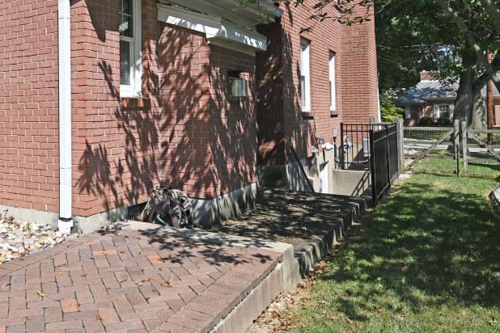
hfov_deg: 53.3
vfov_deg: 38.0
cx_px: 125
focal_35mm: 34
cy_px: 87
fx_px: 472
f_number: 7.1
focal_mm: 14
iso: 100
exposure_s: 1/400
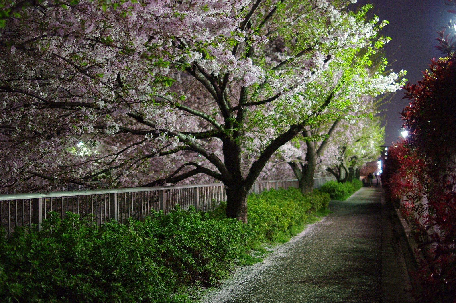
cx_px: 228
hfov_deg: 42.4
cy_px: 152
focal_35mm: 46
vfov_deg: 28.9
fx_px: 588
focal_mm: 31
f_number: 1.8
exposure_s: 1/6
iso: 1100
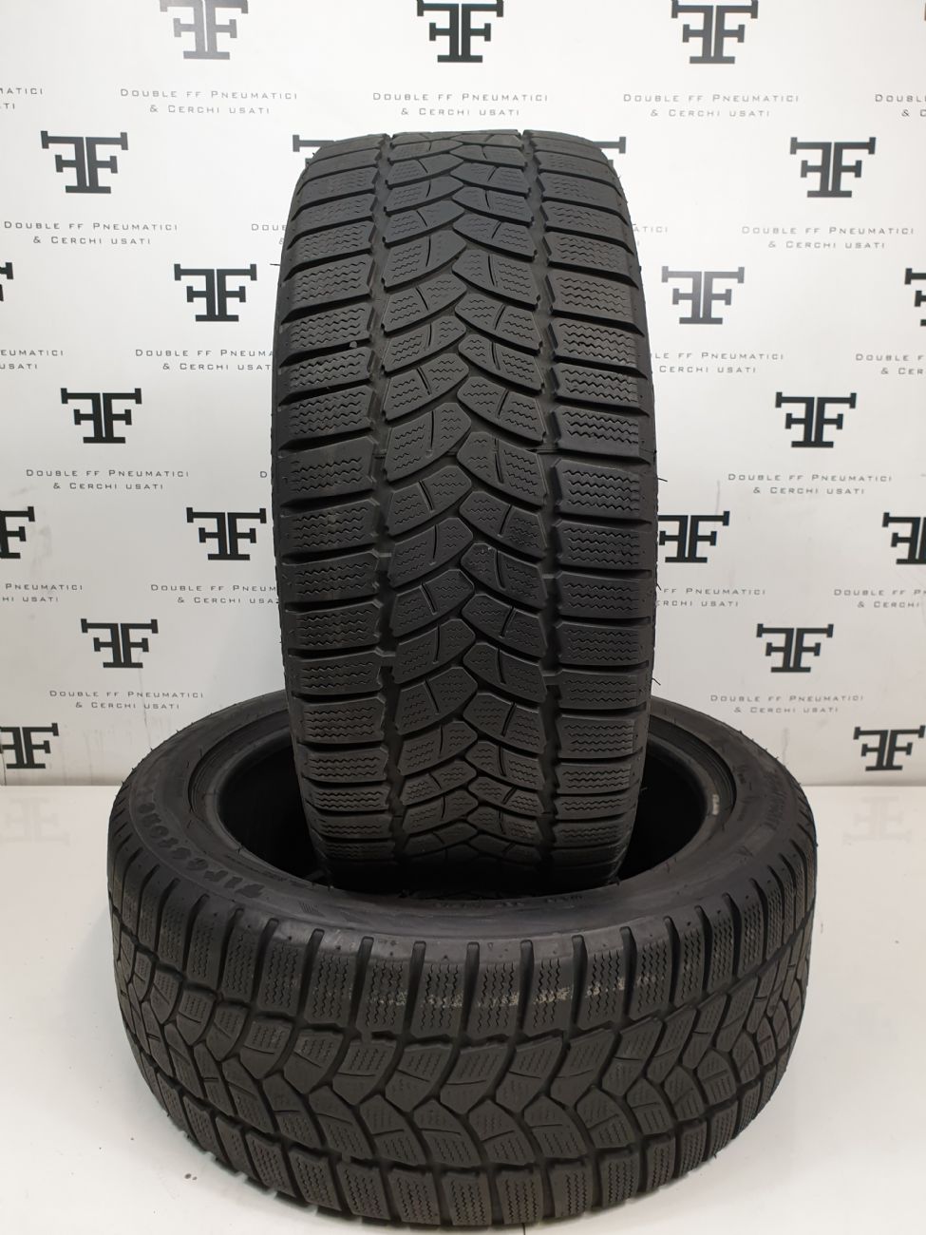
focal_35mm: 26
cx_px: 463
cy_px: 618
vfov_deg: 67.3
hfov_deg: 53.1
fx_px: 927
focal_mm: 4.3
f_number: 2.4
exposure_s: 1/50
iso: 100
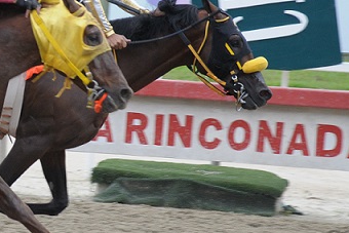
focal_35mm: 357
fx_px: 3462
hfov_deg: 5.7
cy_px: 77
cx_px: -80
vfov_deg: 3.9
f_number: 5.6
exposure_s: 1/500
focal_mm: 90
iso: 640
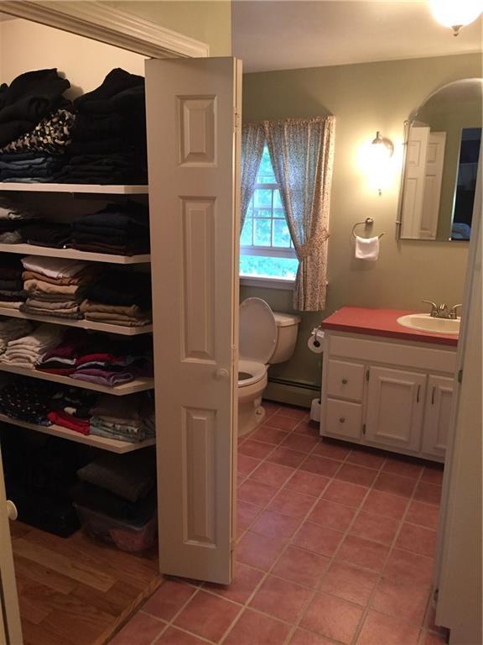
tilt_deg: -15.5
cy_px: 322
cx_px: 242
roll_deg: +0.4
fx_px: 540
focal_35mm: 29
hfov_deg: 48.2
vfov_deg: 61.7
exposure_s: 1/30
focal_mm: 4.15
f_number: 2.2
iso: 160
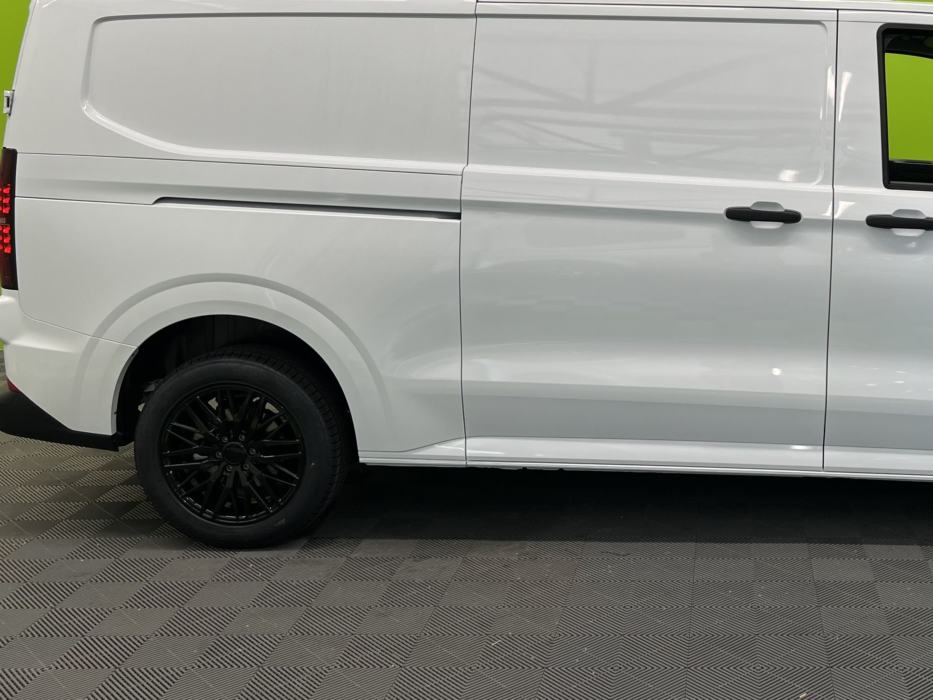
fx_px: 1213
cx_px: 717
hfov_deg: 40.7
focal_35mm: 45
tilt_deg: -7.2
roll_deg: +0.5
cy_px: 250
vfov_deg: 32.0
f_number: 1.5
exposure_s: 1/100
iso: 40
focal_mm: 5.7
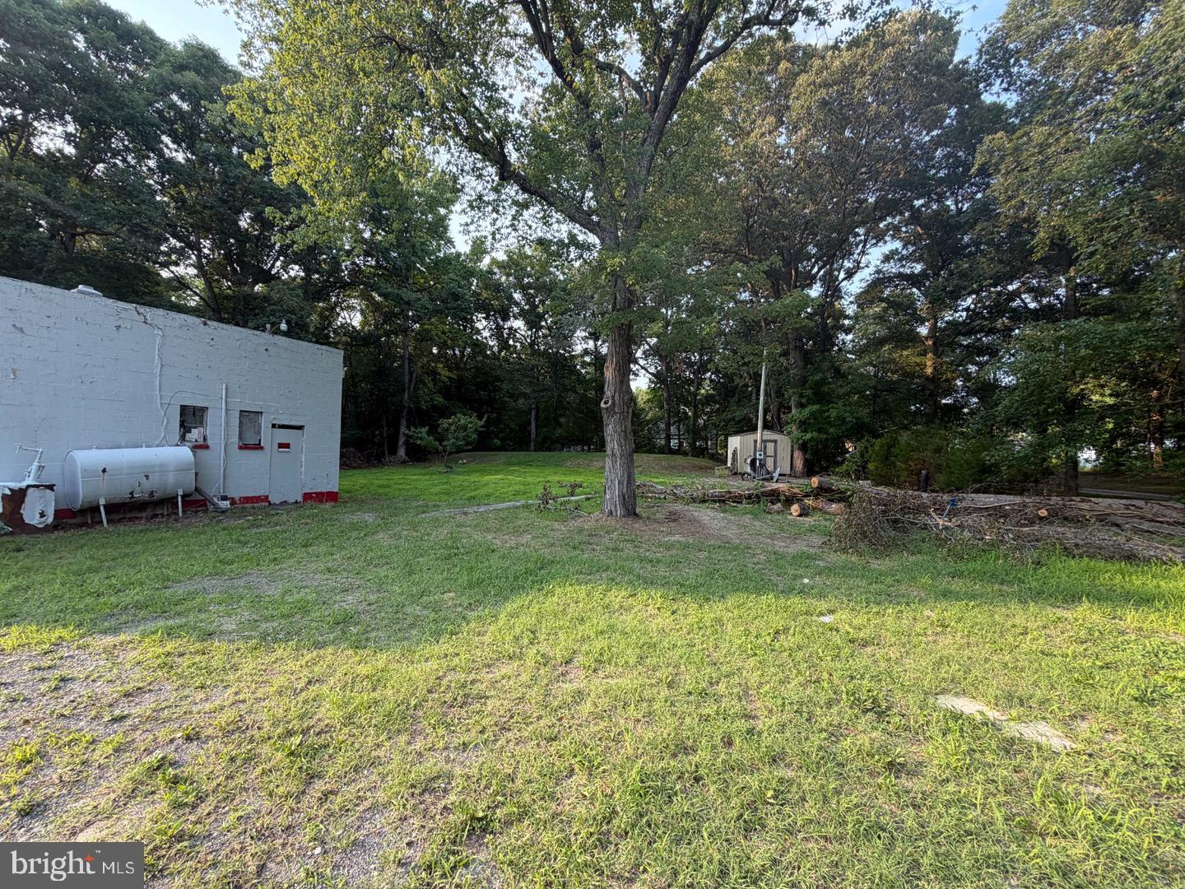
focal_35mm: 14
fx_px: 479
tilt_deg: +0.2
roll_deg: -0.5
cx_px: 592
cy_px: 444
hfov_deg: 102.1
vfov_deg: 85.7
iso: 40
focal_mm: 2.22
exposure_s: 1/200
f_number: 2.2
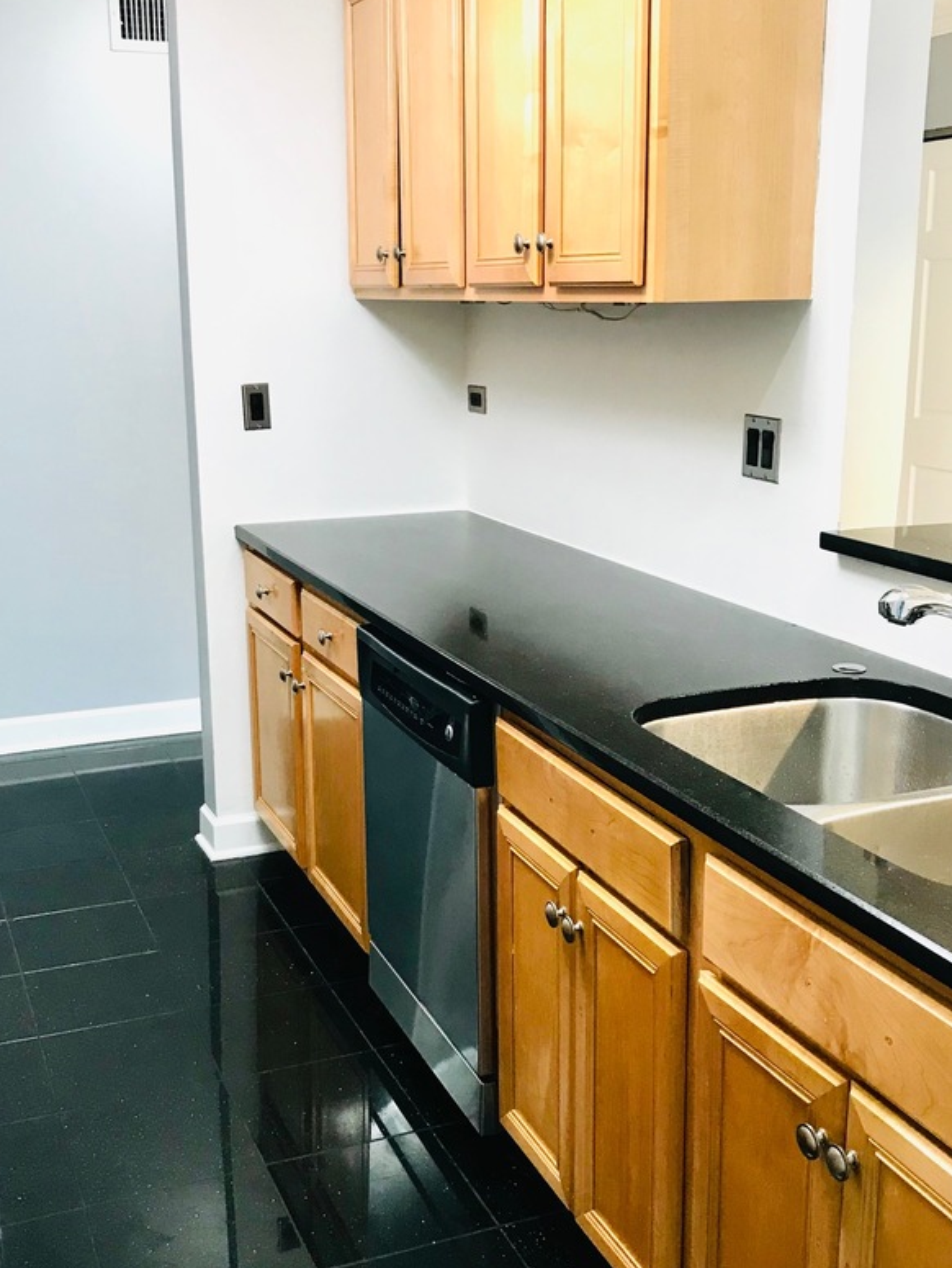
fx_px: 1429
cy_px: 663
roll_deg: -0.1
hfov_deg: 36.8
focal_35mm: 39
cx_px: 453
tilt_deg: -12.9
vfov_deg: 47.8
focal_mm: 3.99
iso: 40
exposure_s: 1/20
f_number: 1.8
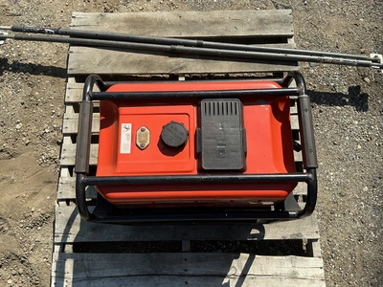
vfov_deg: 49.7
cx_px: 192
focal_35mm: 28
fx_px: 310
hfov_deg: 63.4
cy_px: 144
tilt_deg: -75.0
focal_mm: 3
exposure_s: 1/1279
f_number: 1.8
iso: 25
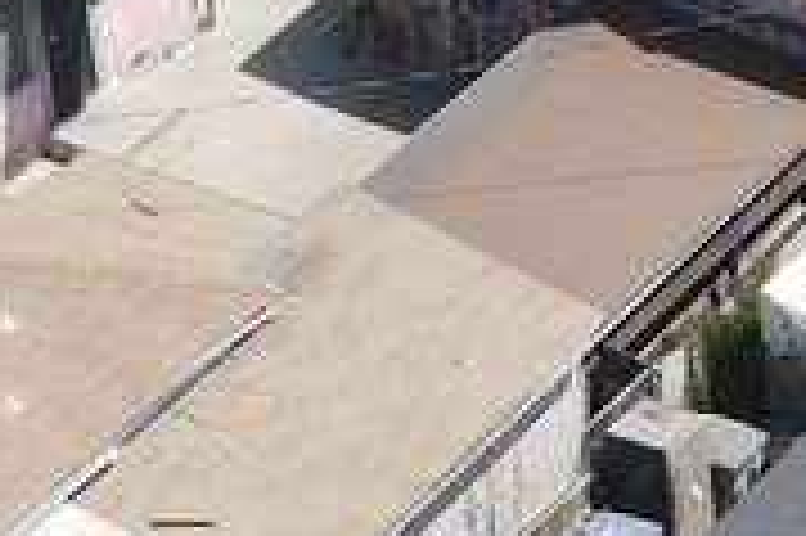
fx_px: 4362
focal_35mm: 195
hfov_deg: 10.5
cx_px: 752
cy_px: 1067
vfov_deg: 6.8
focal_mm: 4.5
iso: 100
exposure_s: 1/640
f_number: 2.8
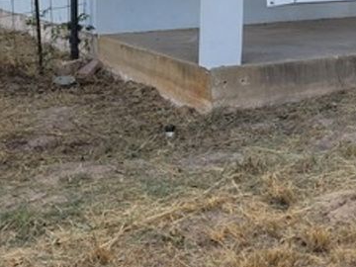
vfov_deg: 18.8
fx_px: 761
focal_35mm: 74
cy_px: -50
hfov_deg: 24.0
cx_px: 426
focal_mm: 5.4
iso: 40
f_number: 1.8
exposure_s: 1/836
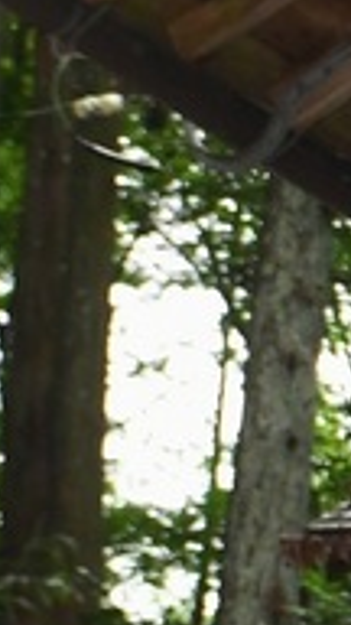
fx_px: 4335
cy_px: 389
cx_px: 1710
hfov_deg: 4.1
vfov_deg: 8.2
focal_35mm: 262
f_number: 5
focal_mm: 24
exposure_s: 1/60
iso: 720
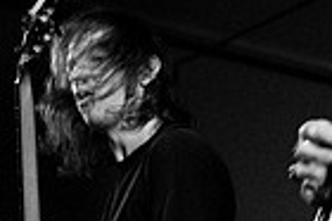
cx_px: 308
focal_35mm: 248
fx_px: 2284
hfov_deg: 8.3
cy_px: 39
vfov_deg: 5.5
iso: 800
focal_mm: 40
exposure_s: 1/125
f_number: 2.8
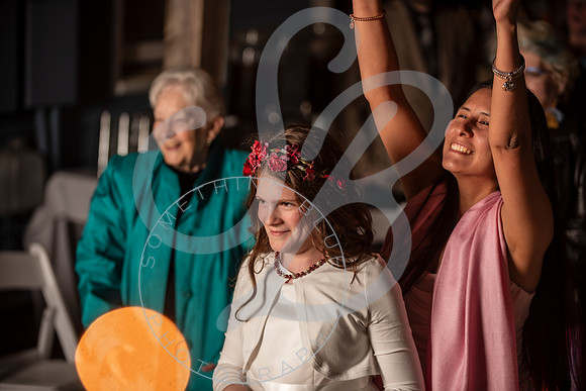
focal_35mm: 120
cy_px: 196
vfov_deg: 11.4
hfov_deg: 17.1
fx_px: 1954
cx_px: 293
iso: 200
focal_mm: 120
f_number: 2.8
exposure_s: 1/125
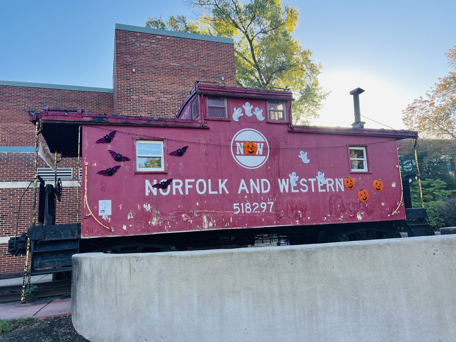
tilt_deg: +9.4
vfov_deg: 53.1
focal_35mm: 26
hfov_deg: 67.3
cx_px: 228
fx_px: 343
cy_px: 171
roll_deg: +4.5
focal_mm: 5.7
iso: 50
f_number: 1.5
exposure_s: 1/567
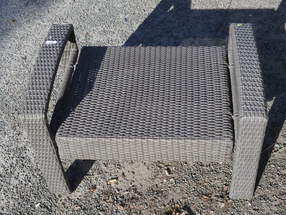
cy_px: 108
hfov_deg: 35.5
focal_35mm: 54
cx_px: 143
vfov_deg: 27.1
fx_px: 446
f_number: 8
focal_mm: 27
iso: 200
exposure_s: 1/250
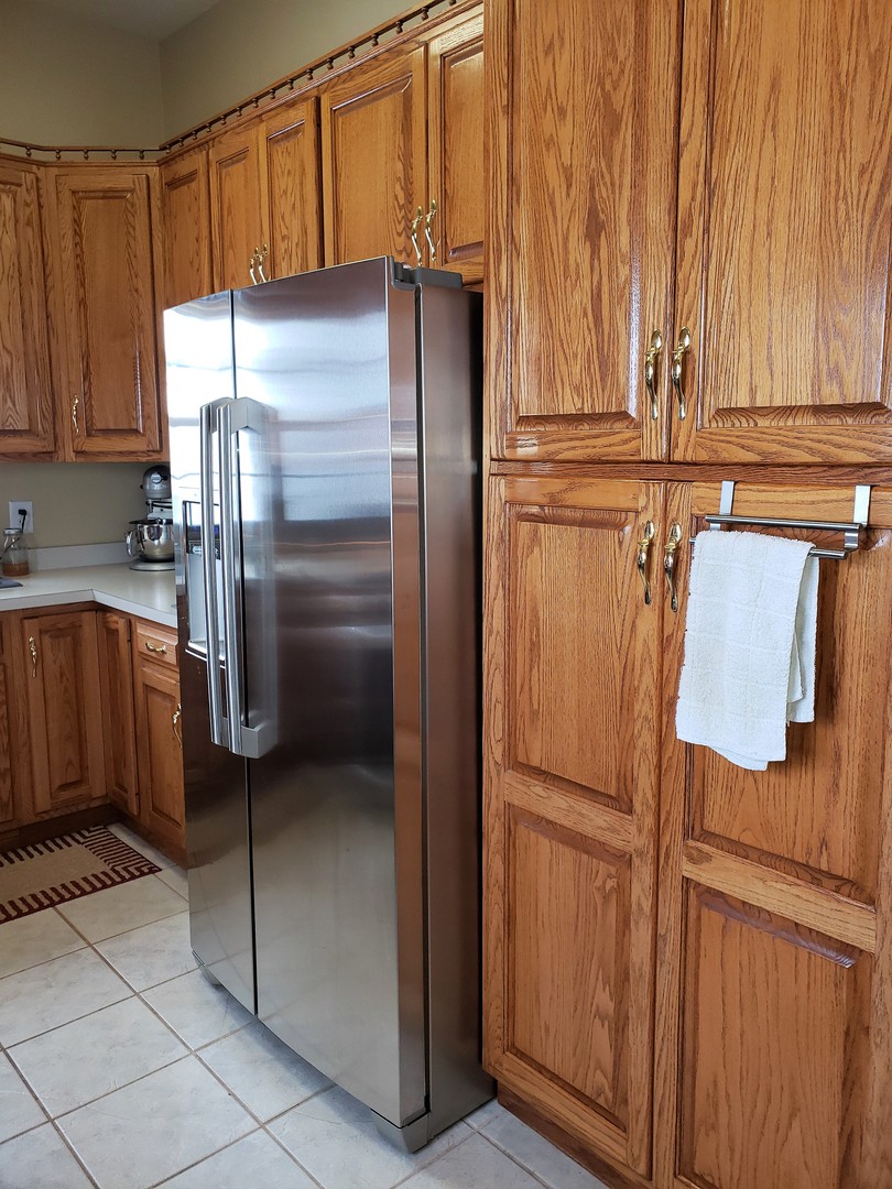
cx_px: 446
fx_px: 893
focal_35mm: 26
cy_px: 594
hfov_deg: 53.1
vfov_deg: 67.3
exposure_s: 1/30
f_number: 2.4
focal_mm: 4.3
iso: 100
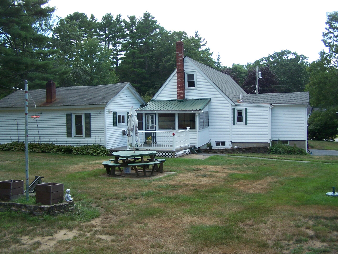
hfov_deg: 49.0
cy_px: 127
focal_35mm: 38
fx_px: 371
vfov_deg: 37.7
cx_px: 169
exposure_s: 1/500
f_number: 2.8
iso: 80
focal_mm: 6.3
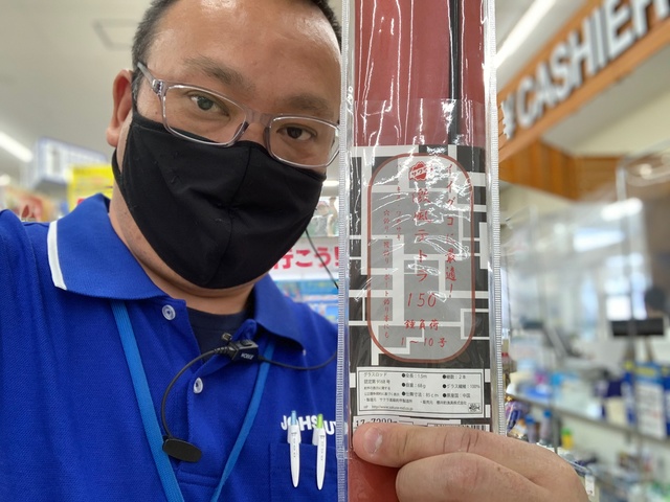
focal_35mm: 32
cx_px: 335
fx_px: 619
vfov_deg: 44.2
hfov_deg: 56.8
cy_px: 251
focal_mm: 2.87
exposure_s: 1/60
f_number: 2.2
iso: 125
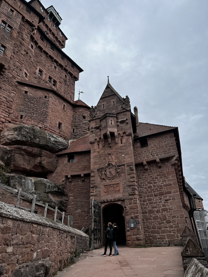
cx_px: 104
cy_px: 138
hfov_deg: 53.1
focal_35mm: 26
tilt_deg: +29.3
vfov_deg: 67.3
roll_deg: +1.8
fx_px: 208
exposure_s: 1/1344
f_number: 1.5
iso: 50
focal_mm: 5.7
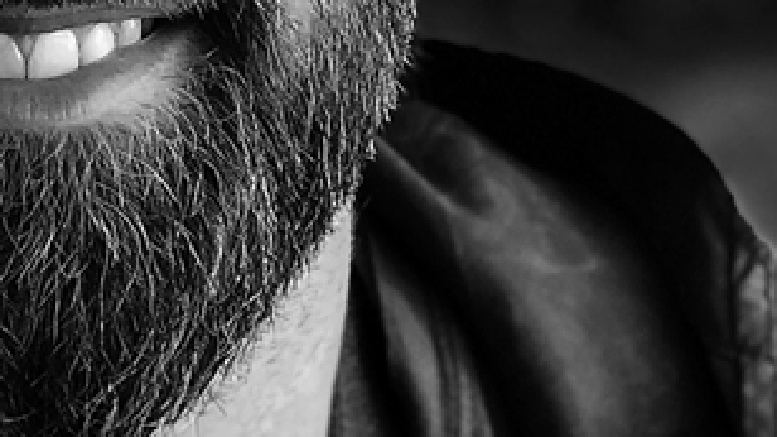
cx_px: -23
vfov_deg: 6.6
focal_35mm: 184
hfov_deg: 11.6
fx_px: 3790
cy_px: 15
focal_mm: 6
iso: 40
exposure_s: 1/60
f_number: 2.4
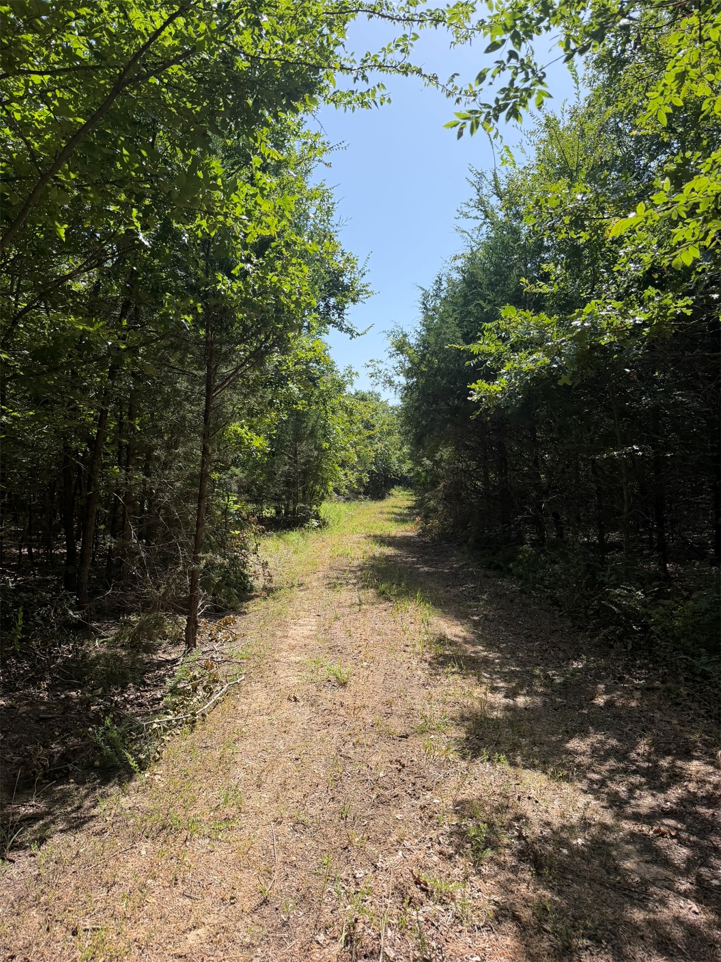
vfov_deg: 71.6
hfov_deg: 56.8
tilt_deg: -1.8
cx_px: 360
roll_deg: +0.6
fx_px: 667
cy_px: 481
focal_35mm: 24
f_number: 1.78
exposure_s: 1/2611
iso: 100
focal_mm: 6.76
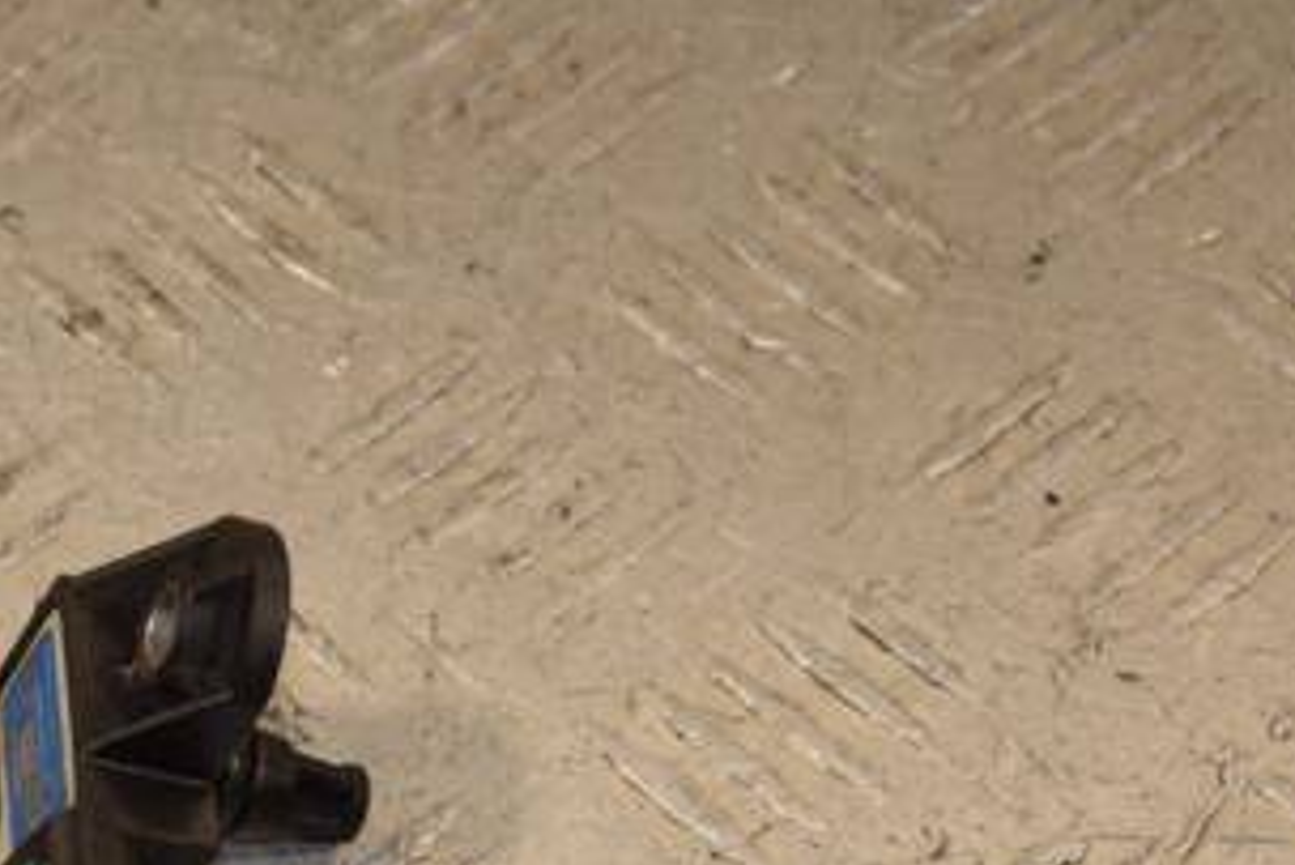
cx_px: 115
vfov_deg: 6.6
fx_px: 7449
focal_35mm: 207
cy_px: 746
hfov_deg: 9.9
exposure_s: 1/200
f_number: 8
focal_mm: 70
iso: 800
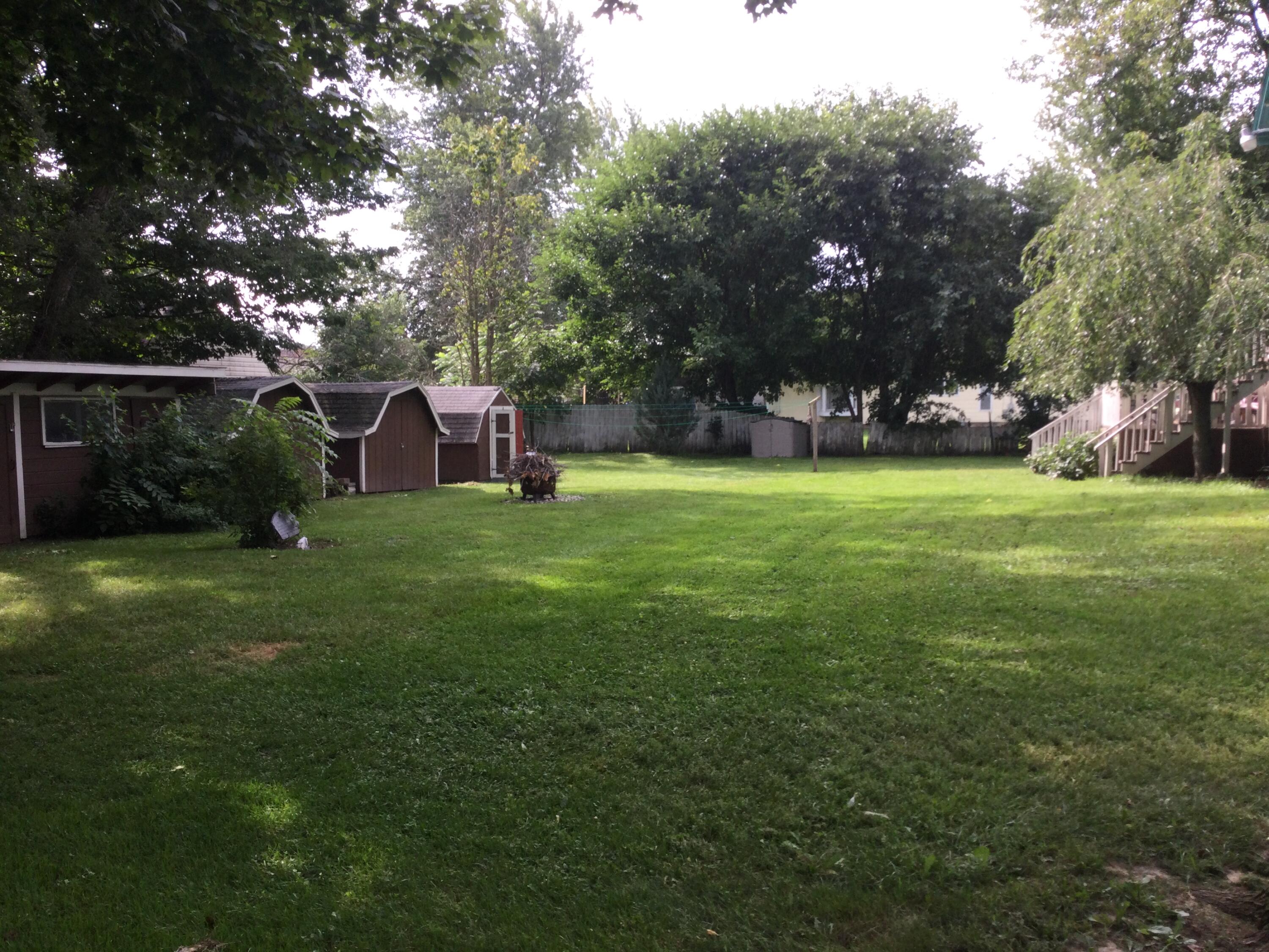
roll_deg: -0.4
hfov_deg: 58.4
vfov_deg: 45.4
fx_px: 1136
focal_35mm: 31
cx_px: 634
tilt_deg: -5.0
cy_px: 476
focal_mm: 3.3
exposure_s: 1/120
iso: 32
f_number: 2.4
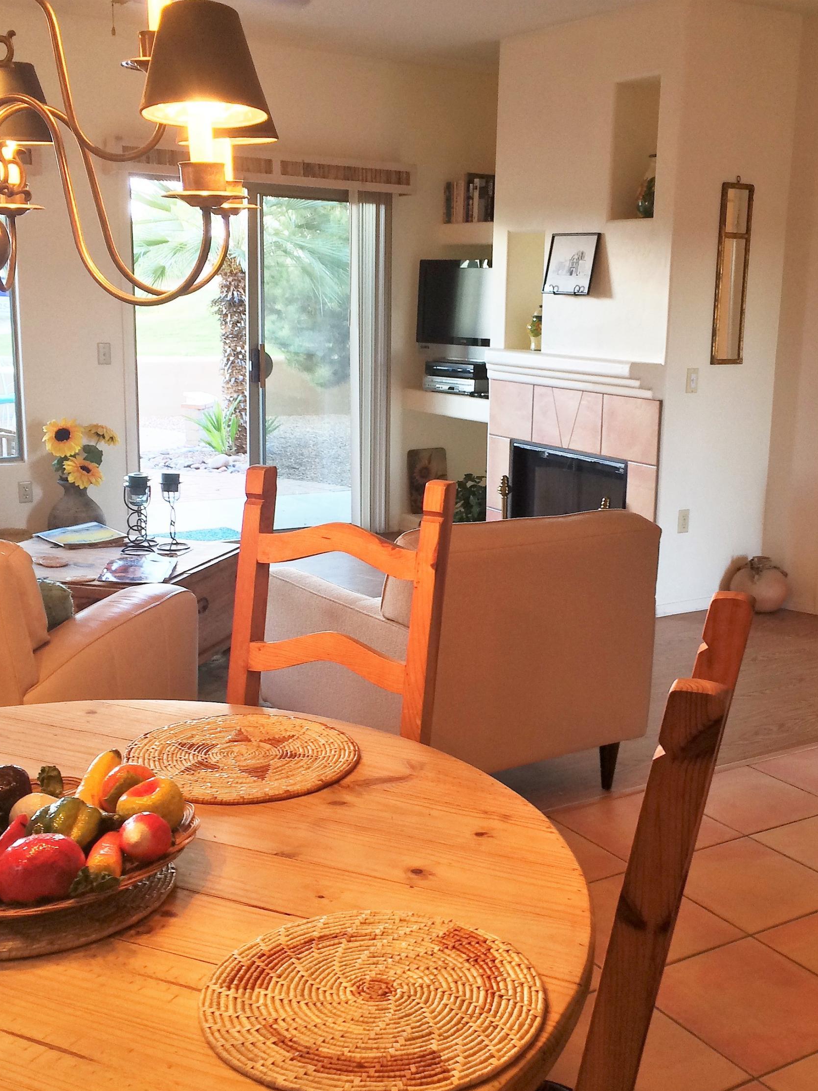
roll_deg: -0.1
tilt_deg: -13.6
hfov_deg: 36.7
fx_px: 1229
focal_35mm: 39
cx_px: 476
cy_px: 548
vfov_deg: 47.9
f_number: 2.2
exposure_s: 1/30
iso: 80
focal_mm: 4.15
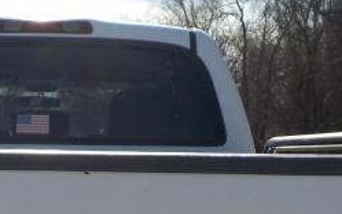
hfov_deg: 20.1
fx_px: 951
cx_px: 60
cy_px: 303
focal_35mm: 102
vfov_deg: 12.3
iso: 125
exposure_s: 1/1600
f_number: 3.3
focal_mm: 4.1
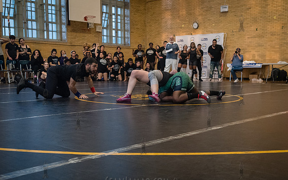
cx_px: 159
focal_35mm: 44
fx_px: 345
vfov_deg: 29.2
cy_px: 107
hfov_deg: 45.2
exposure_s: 1/320
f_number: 4
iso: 5000
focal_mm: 35
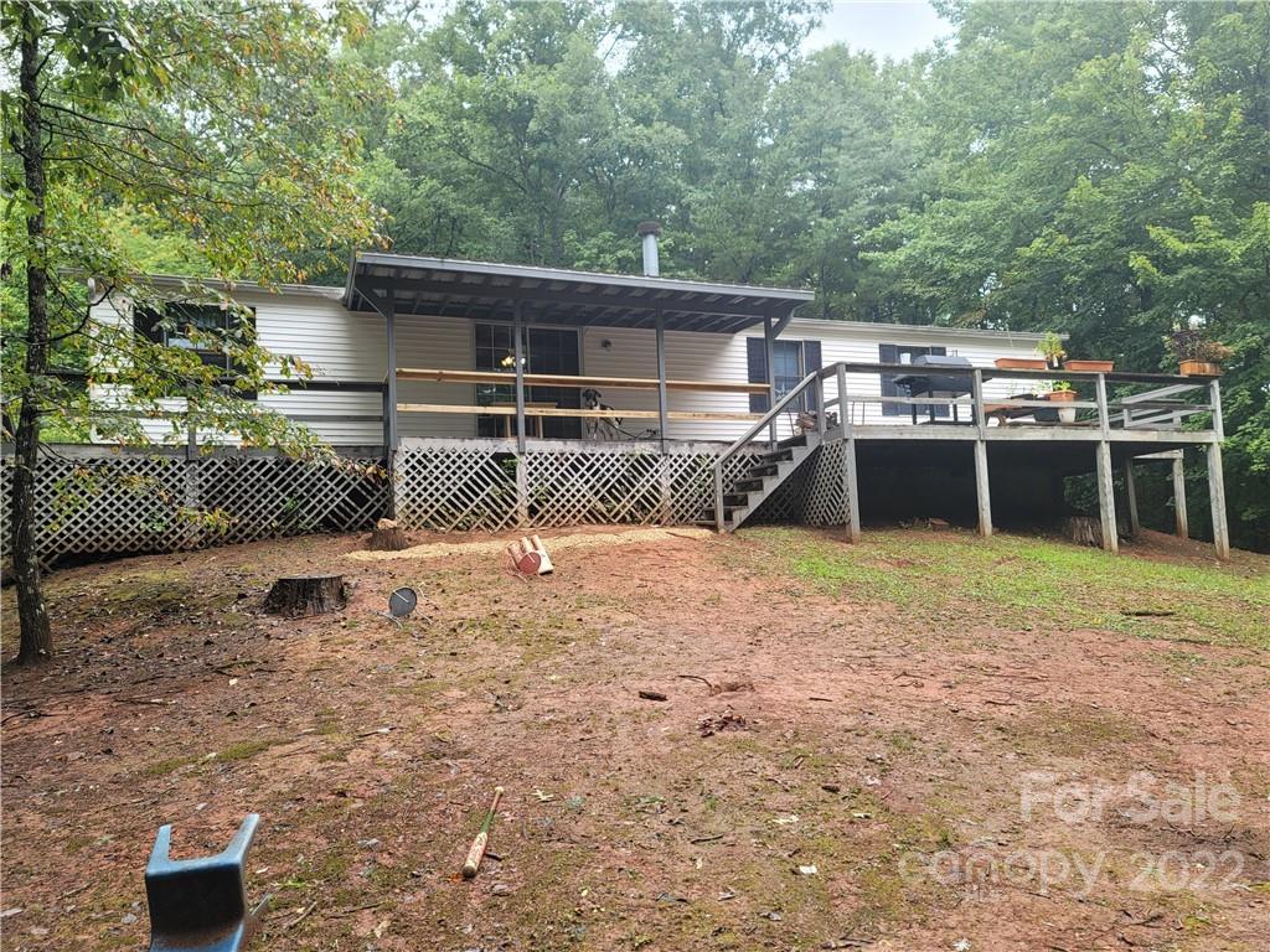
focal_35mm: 25
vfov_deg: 54.9
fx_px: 917
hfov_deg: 69.4
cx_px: 635
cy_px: 476
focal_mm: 7
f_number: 1.8
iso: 25
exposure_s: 1/120
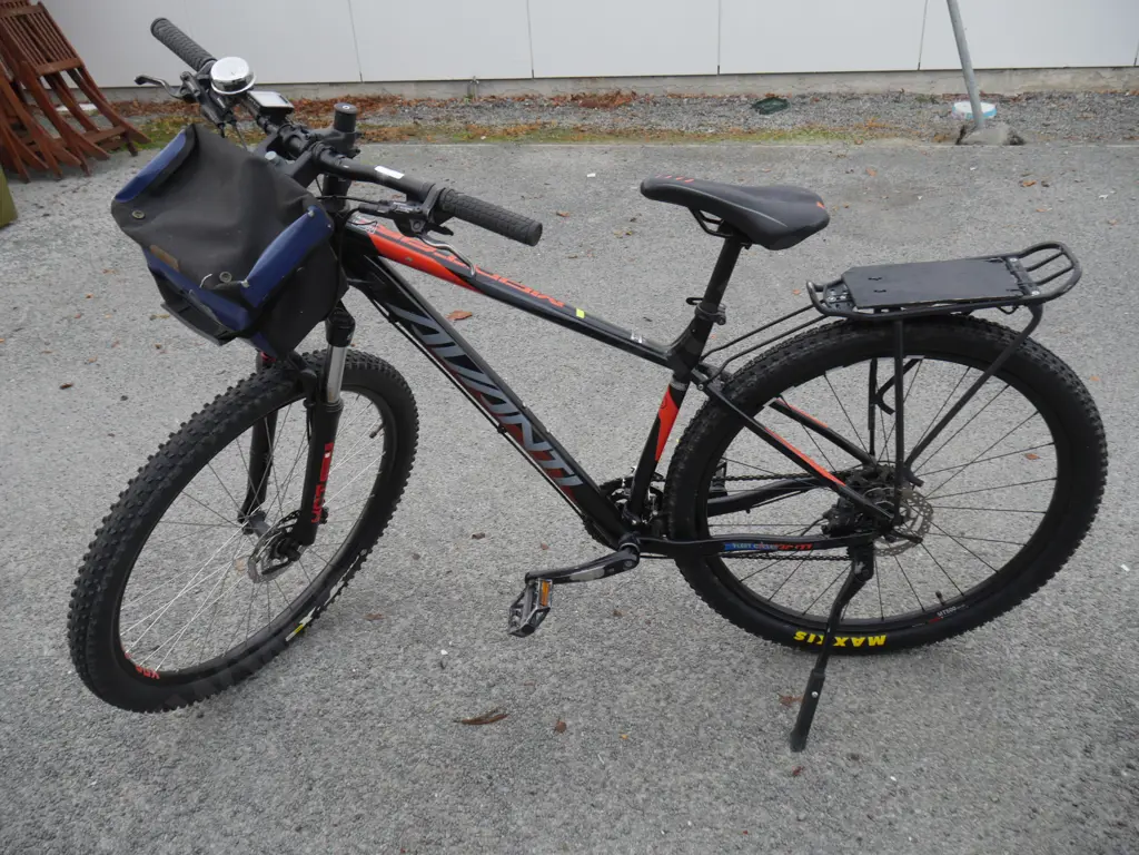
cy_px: 428
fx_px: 921
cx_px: 570
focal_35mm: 28
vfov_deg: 49.7
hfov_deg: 63.4
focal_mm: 14
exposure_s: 1/160
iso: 200
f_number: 4.5
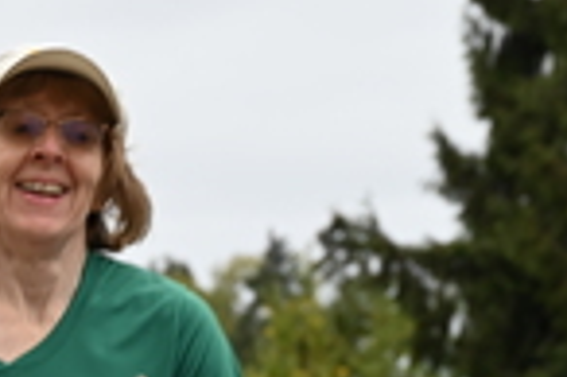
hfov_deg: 6.0
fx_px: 5412
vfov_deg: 4.0
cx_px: 144
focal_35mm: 344
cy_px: 534
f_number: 6.3
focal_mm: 91
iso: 400
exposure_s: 1/160
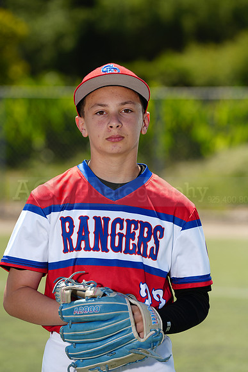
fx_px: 2065
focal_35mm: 200
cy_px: 186
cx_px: 124
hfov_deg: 6.9
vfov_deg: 10.3
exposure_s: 1/250
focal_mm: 200
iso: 50
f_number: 5
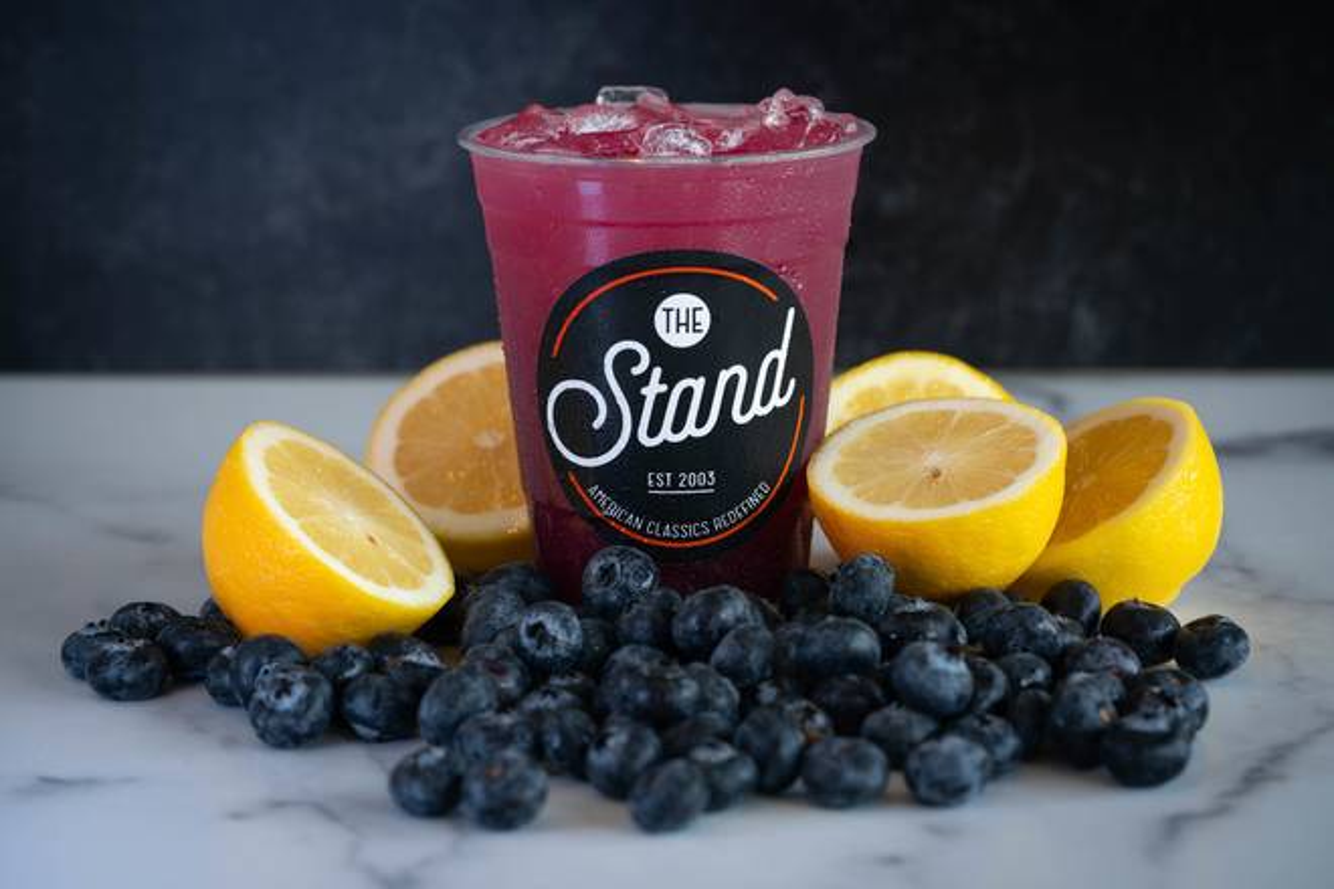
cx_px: 667
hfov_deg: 22.6
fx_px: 3335
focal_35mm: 90
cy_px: 444
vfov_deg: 15.2
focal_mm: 90
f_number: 6.3
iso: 160
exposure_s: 1/40
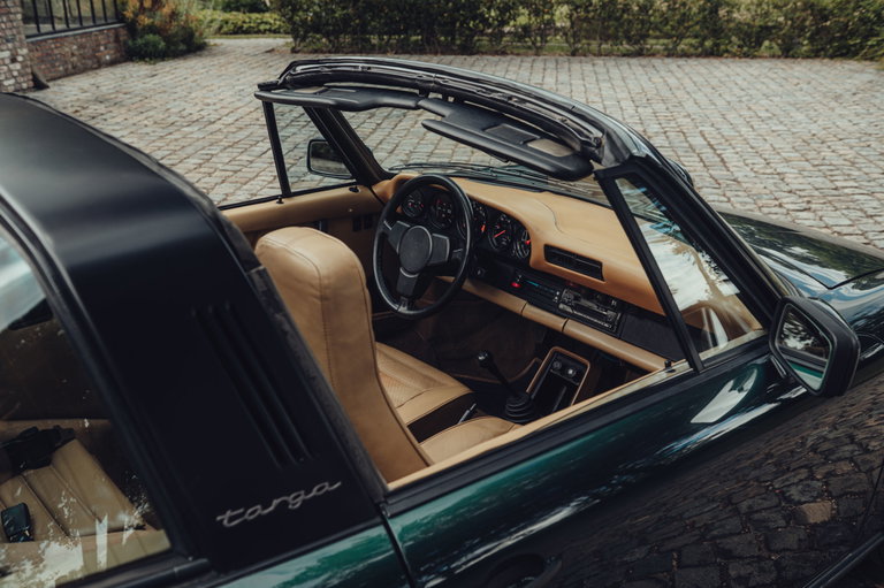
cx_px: 442
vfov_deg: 36.8
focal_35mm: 36
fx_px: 883
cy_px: 294
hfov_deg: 53.2
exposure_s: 1/125
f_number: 5
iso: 200
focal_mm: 36
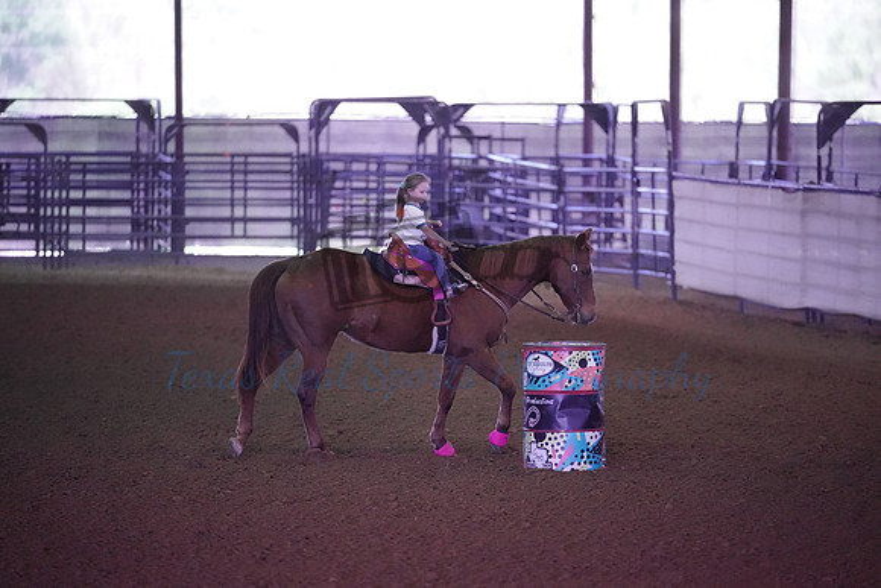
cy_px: 294
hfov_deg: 10.3
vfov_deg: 6.9
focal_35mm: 200
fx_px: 4895
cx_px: 440
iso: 16000
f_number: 2.8
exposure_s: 1/2000
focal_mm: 200
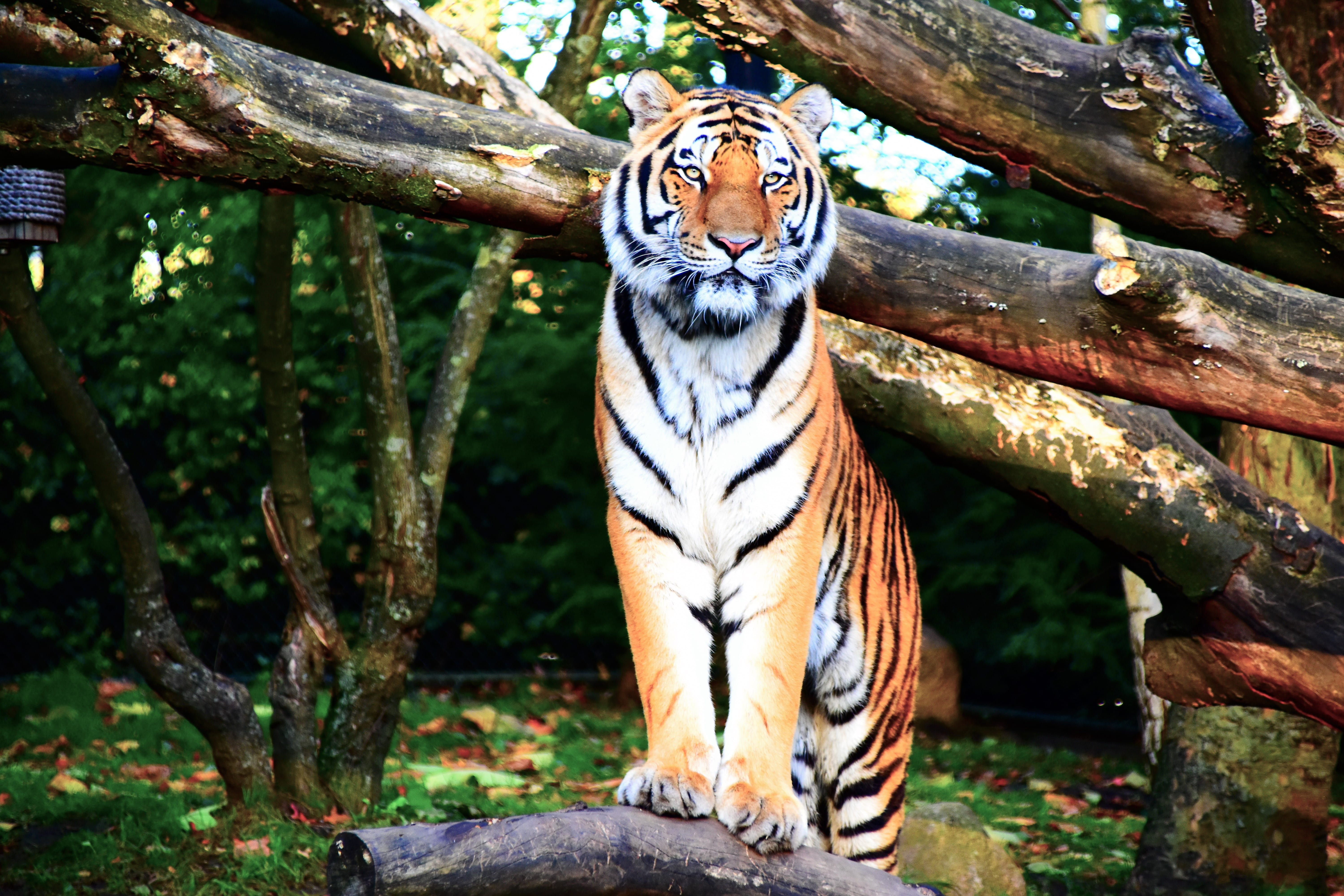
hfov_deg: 8.3
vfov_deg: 5.6
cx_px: 672
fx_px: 9239
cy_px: 448
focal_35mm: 248
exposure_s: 1/160
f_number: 6
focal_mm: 165
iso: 800
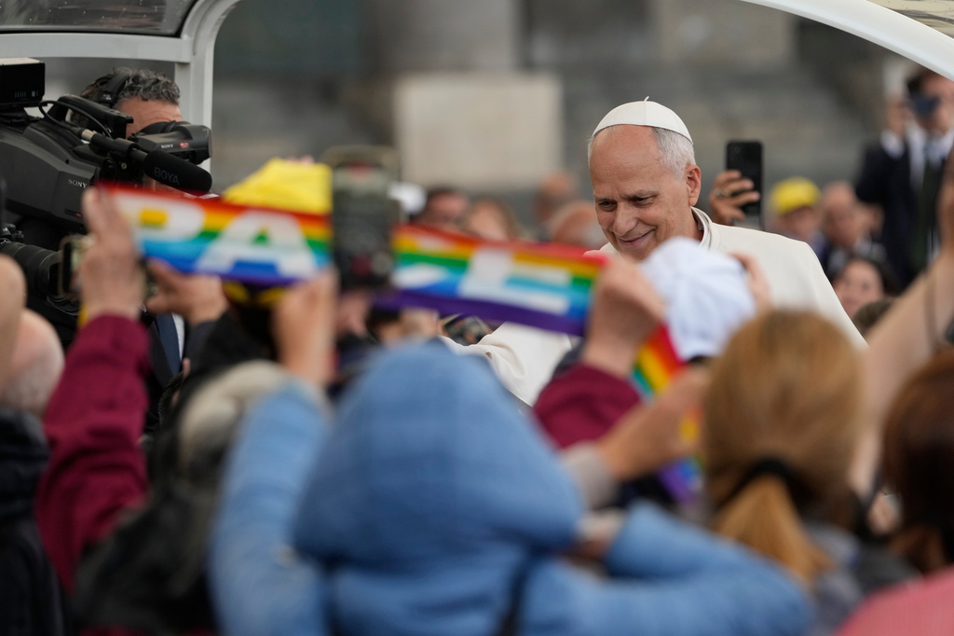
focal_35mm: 400
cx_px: 477
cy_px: 318
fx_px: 10596
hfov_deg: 5.2
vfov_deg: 3.4
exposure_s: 1/400
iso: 1250
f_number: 6.3
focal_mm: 400
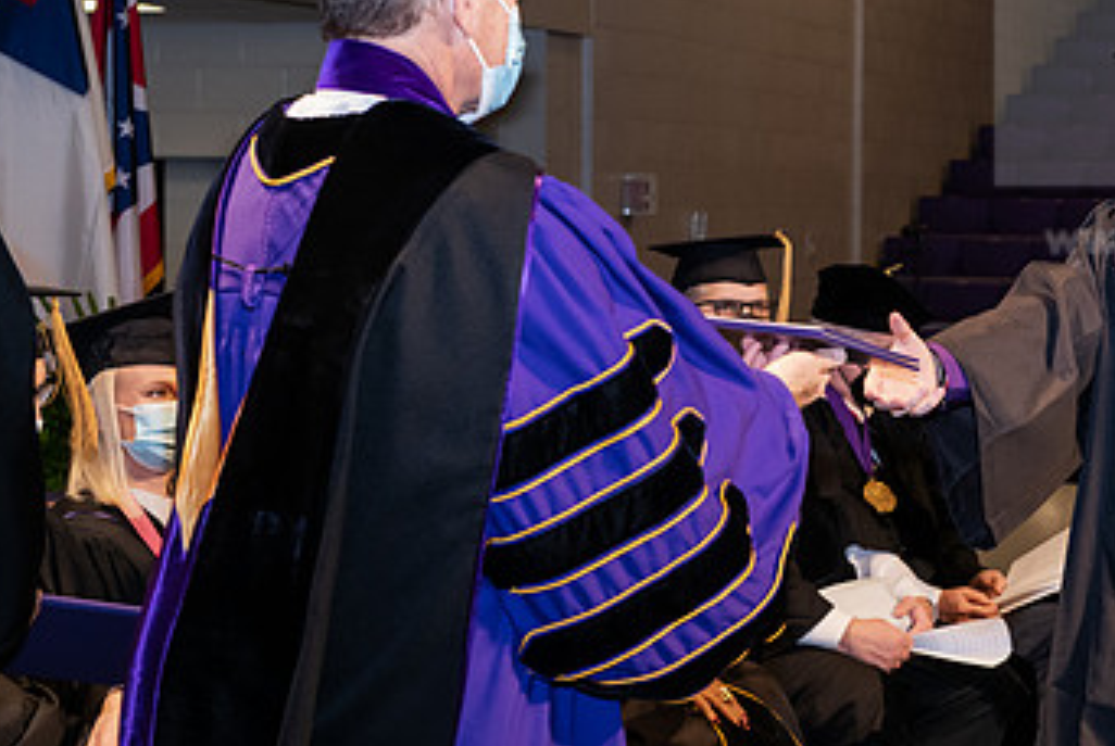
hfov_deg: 19.2
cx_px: 897
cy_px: 308
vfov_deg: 13.1
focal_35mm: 105
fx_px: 3256
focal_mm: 62
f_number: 6.3
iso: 1600
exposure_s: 1/200
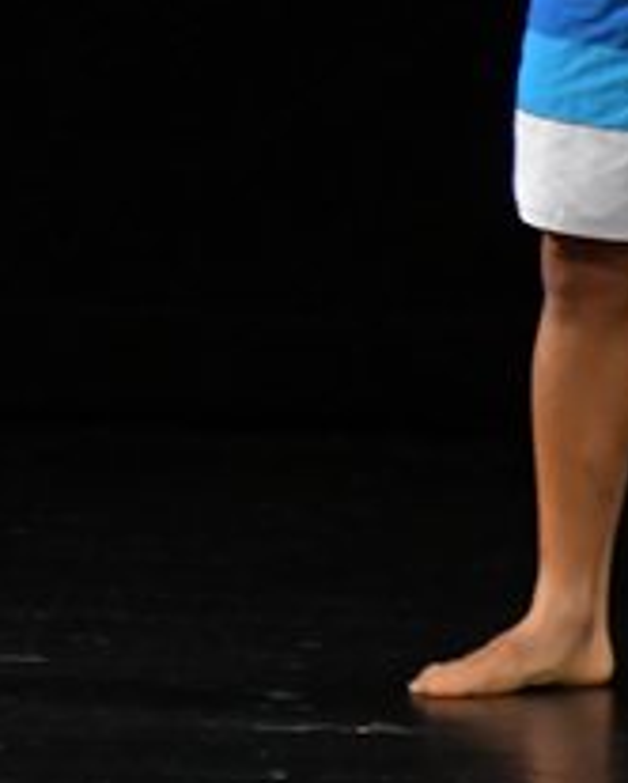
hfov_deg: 1.3
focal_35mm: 1209
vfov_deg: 1.6
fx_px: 28047
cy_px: -34
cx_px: -724
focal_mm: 230
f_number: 5.6
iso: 3200
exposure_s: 1/400
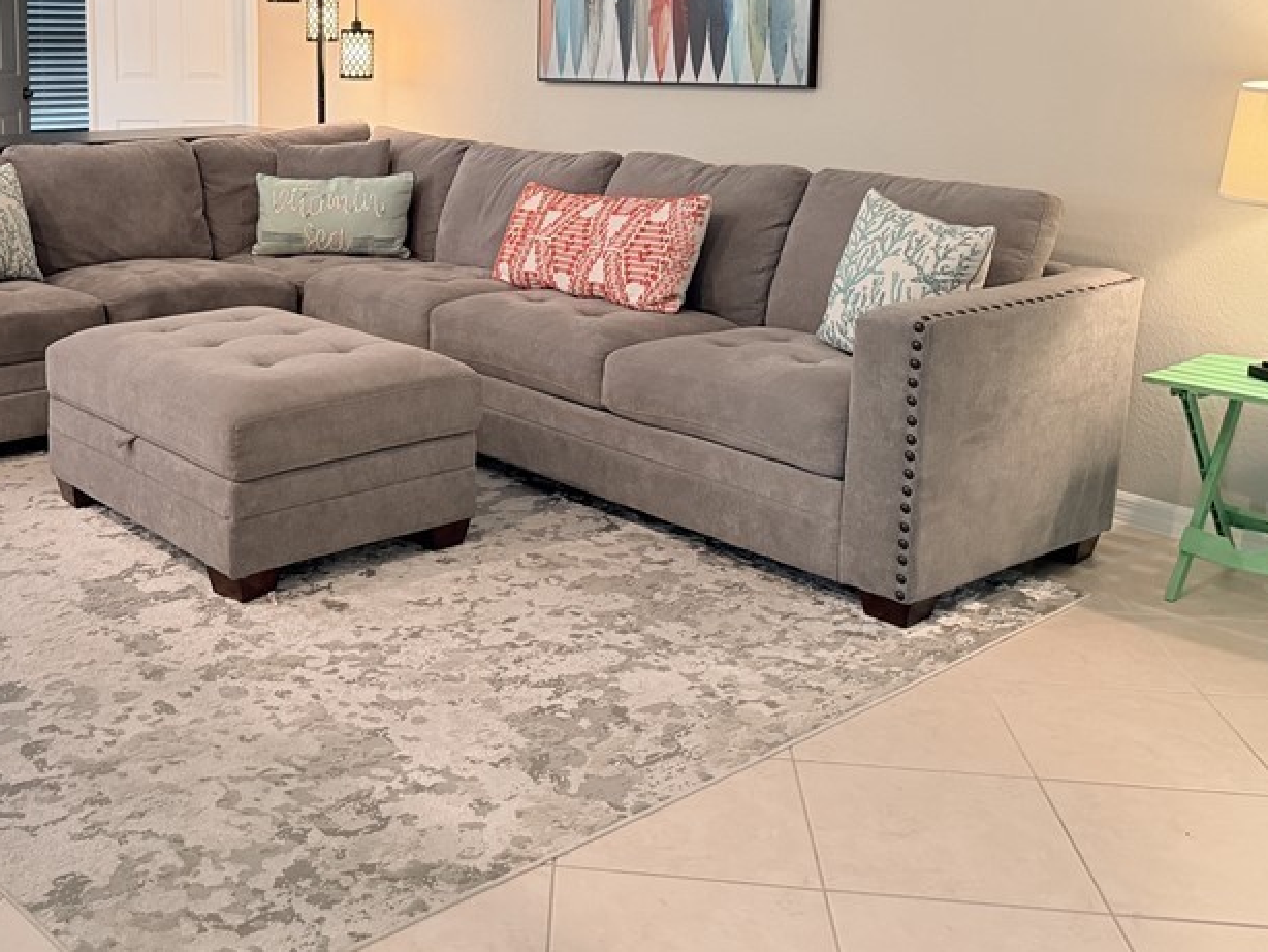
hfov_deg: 45.4
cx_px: 341
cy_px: 198
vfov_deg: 34.9
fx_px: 1466
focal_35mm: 40
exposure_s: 1/60
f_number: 1.78
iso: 400
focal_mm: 6.76
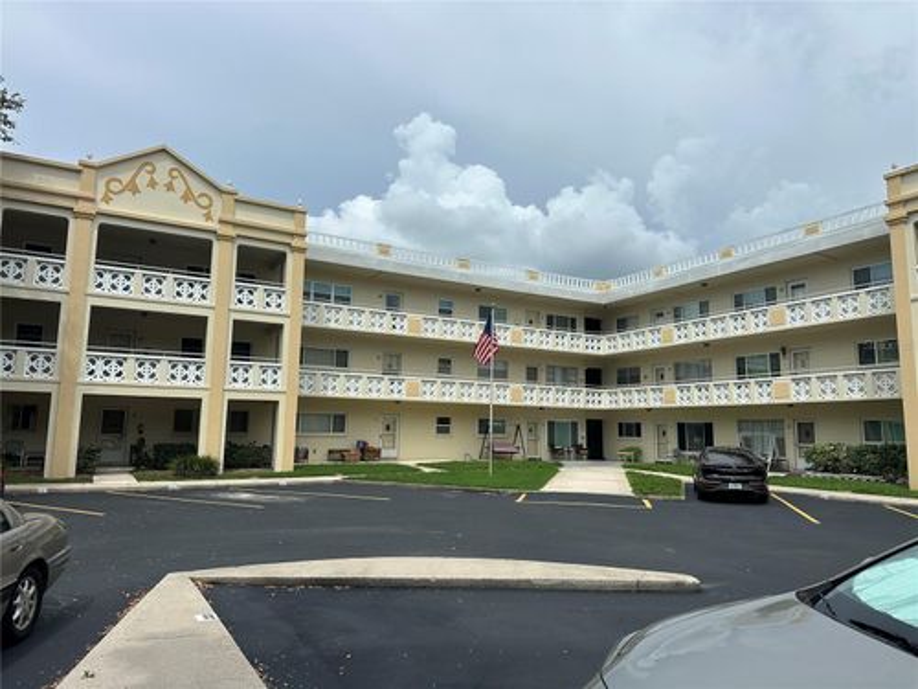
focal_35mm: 24
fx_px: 636
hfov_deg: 71.6
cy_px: 344
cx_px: 459
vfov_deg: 56.8
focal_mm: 6.86
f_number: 1.78
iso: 80
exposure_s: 1/7042
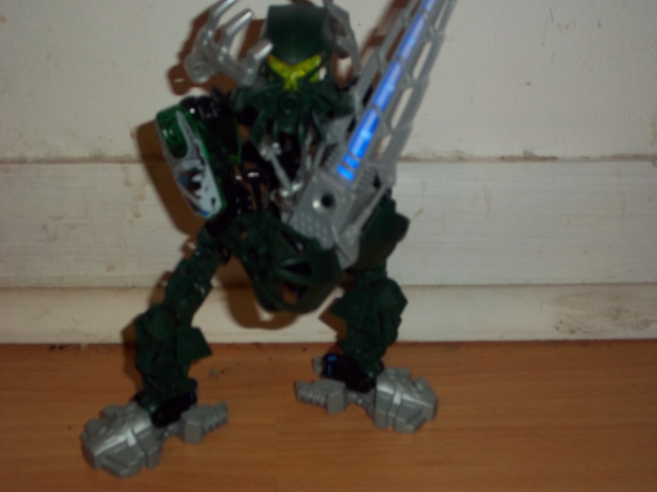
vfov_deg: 25.7
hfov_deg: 33.8
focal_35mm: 57
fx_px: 1082
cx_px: 328
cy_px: 246
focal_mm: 10.1
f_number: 3.9
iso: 160
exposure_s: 1/40
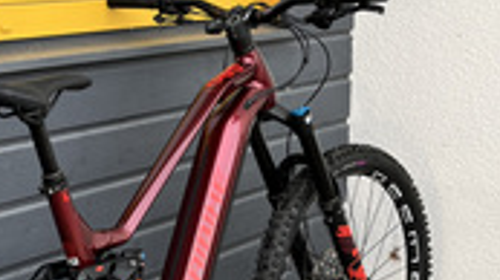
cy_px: 185
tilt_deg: -12.0
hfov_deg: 25.7
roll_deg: +0.5
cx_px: 152
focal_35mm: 82
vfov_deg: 14.7
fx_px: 1086
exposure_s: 1/207
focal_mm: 5.1
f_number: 1.6
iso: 40
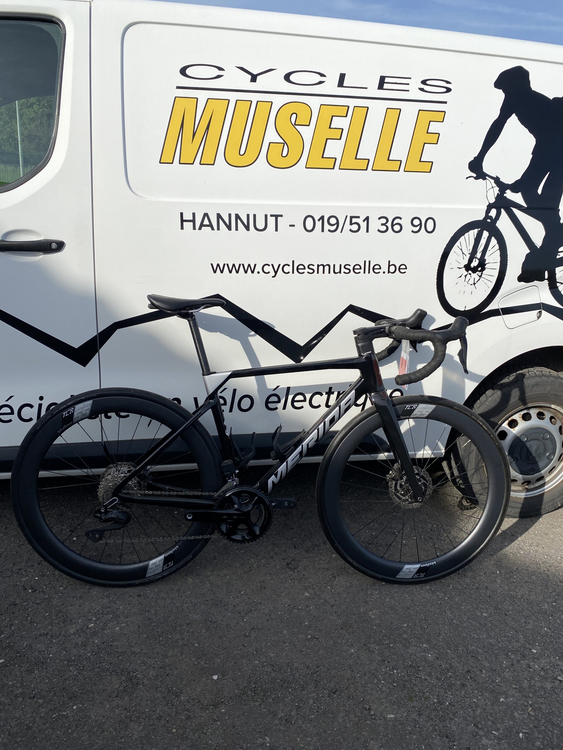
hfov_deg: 53.1
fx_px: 564
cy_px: 375
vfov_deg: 67.3
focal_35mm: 26
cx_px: 282
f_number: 1.8
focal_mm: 4.25
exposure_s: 1/4608
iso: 32
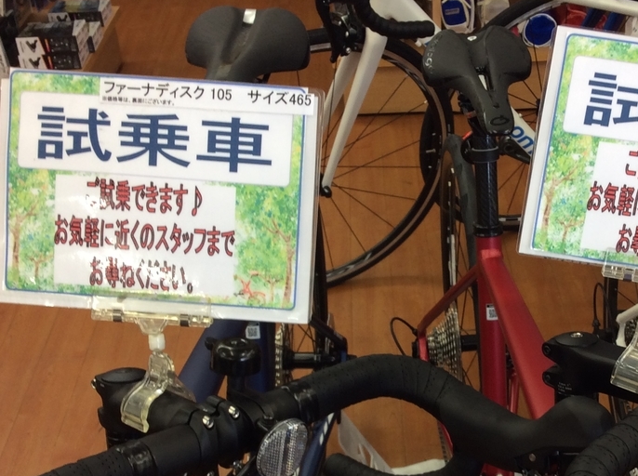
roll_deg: +3.8
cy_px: 377
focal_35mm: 56
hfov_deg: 34.2
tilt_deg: -36.9
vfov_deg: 25.6
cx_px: 413
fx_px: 1030
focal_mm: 3.3
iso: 32
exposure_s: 1/30
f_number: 2.4
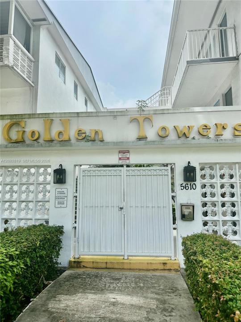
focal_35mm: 24
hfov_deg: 56.8
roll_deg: +1.1
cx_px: 120
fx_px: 223
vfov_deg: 71.6
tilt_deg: +8.1
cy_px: 161
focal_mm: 6.86
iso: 80
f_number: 1.78
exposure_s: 1/3356
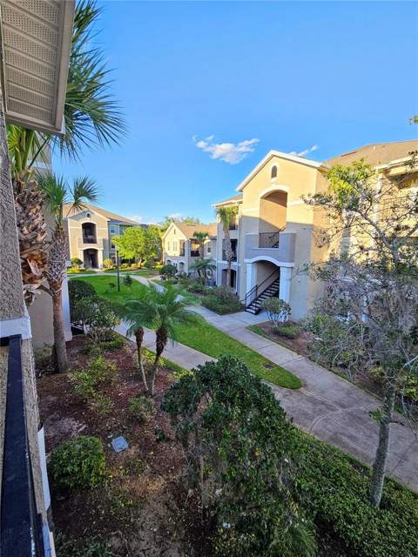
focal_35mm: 13
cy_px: 278
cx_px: 209
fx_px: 209
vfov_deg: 106.2
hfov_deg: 89.9
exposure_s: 1/428
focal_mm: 2.2
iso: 50
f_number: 2.2
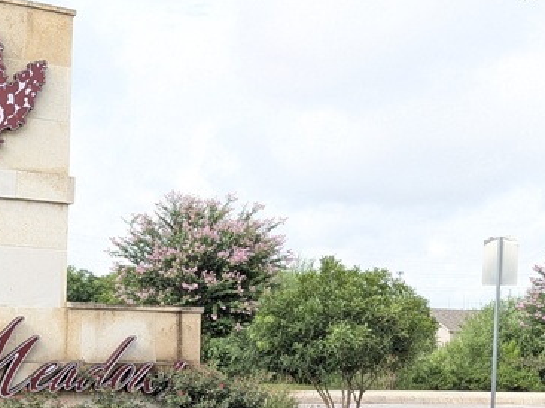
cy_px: 211
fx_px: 661
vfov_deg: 34.3
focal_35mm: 42
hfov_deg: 41.9
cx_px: 74
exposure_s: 1/652
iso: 53
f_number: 1.68
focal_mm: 6.9
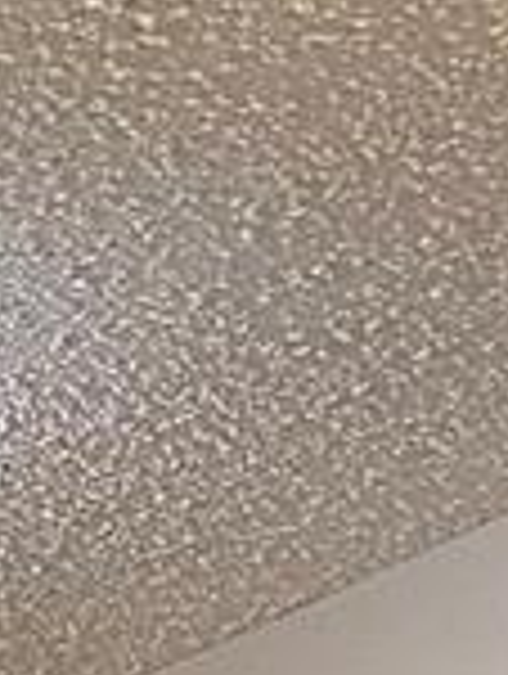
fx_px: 4058
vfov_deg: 7.9
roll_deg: -1.6
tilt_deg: -3.5
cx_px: -1443
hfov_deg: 6.1
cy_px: 2182
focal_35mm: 208
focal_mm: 4.25
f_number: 1.8
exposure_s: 1/60
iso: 160
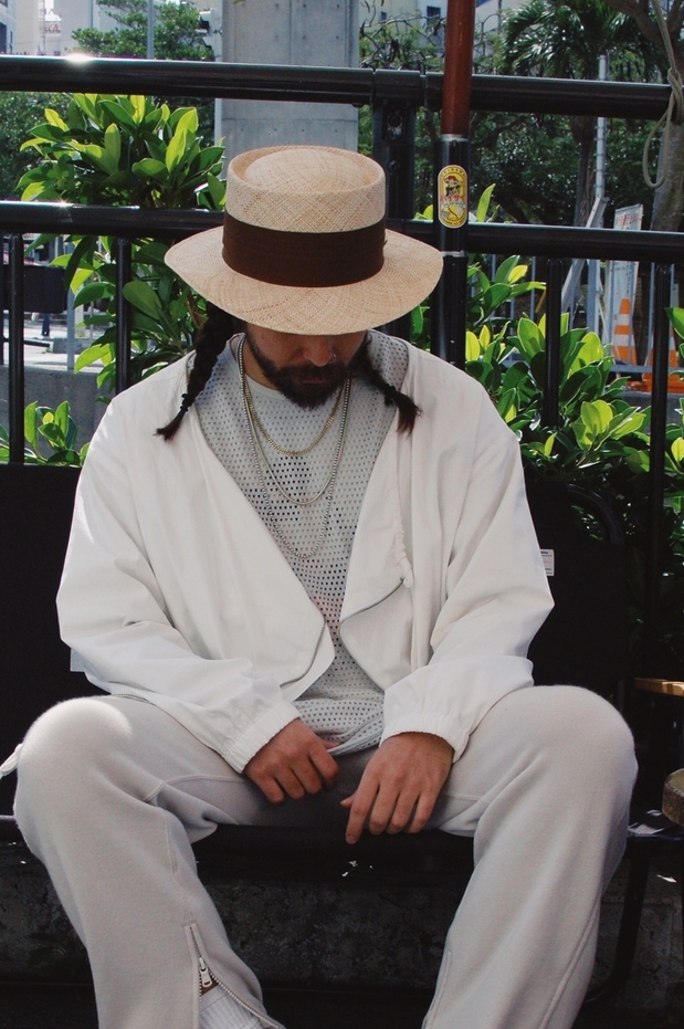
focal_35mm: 68
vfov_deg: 29.7
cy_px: 647
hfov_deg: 20.1
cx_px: 261
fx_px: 1931
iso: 800
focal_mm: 35
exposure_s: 1/640
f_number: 13
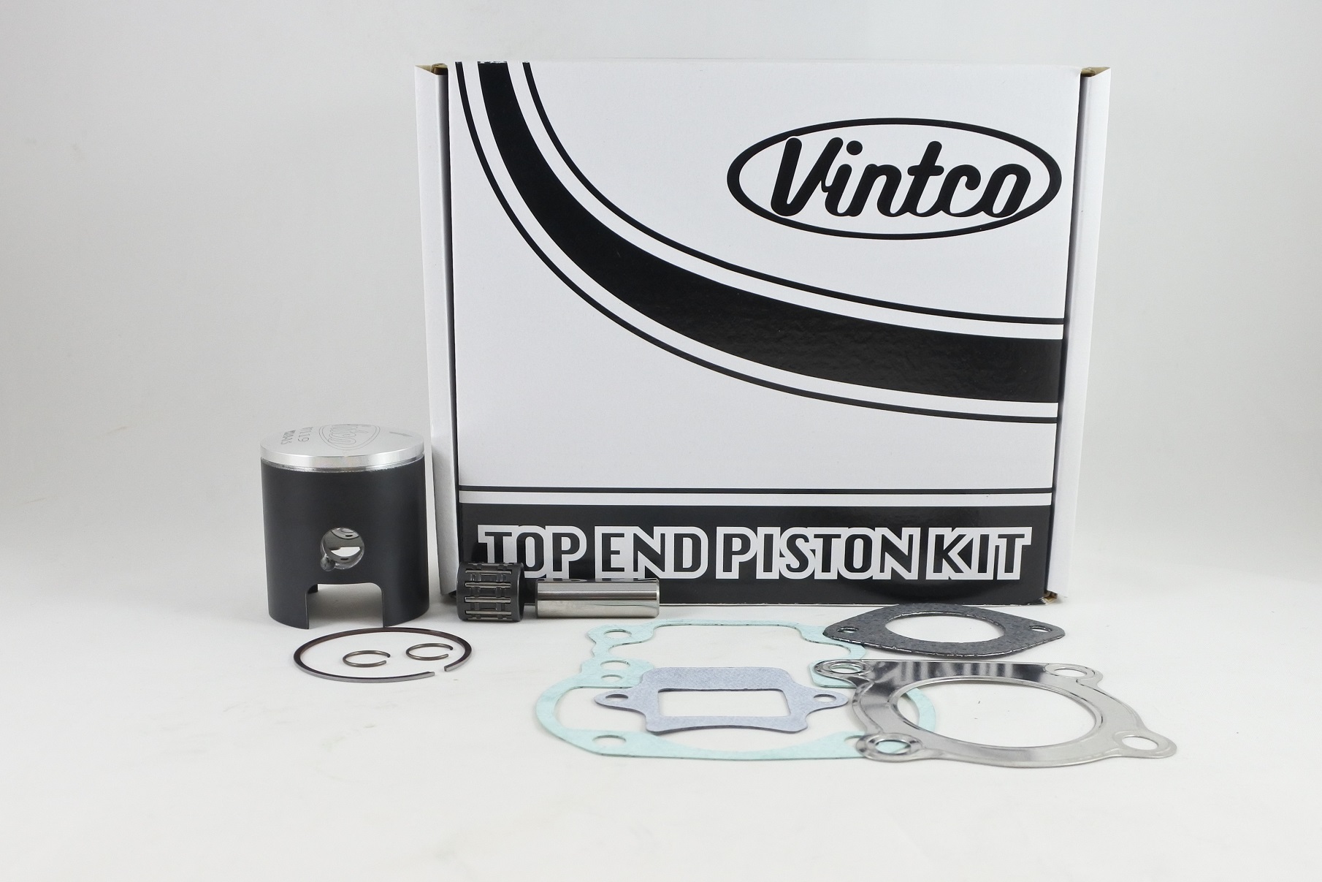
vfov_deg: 38.9
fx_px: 1249
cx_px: 661
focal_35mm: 34
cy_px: 441
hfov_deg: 55.8
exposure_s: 1/125
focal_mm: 12.6
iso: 450
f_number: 3.8
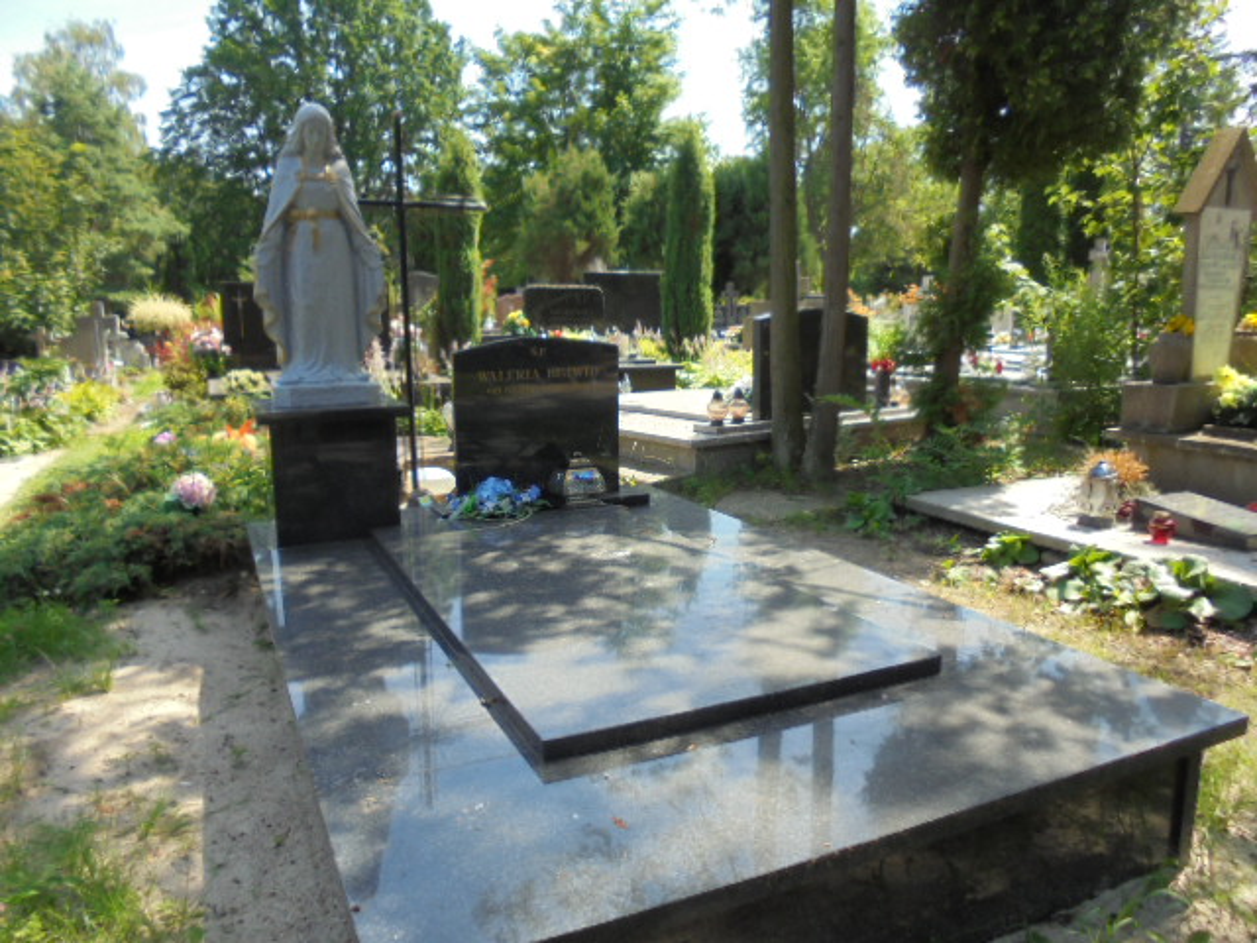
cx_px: 628
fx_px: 944
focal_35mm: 26
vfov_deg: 53.1
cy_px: 472
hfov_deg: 67.3
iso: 100
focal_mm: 4.6
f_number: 3.5
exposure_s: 1/320
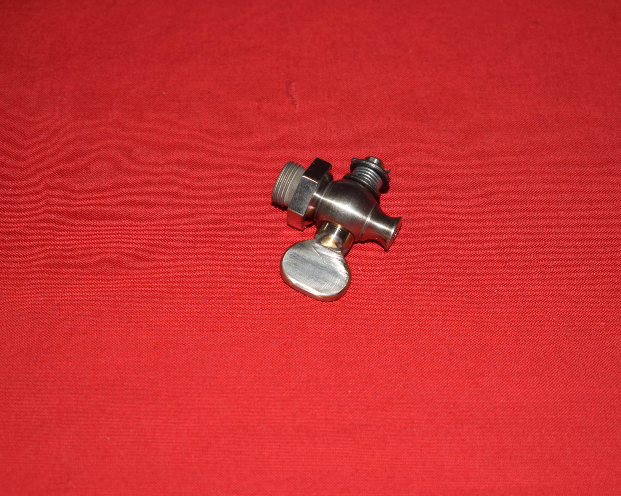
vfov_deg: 18.1
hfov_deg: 22.5
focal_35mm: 85
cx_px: 331
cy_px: 249
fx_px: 1562
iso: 400
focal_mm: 50
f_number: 5.6
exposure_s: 1/200
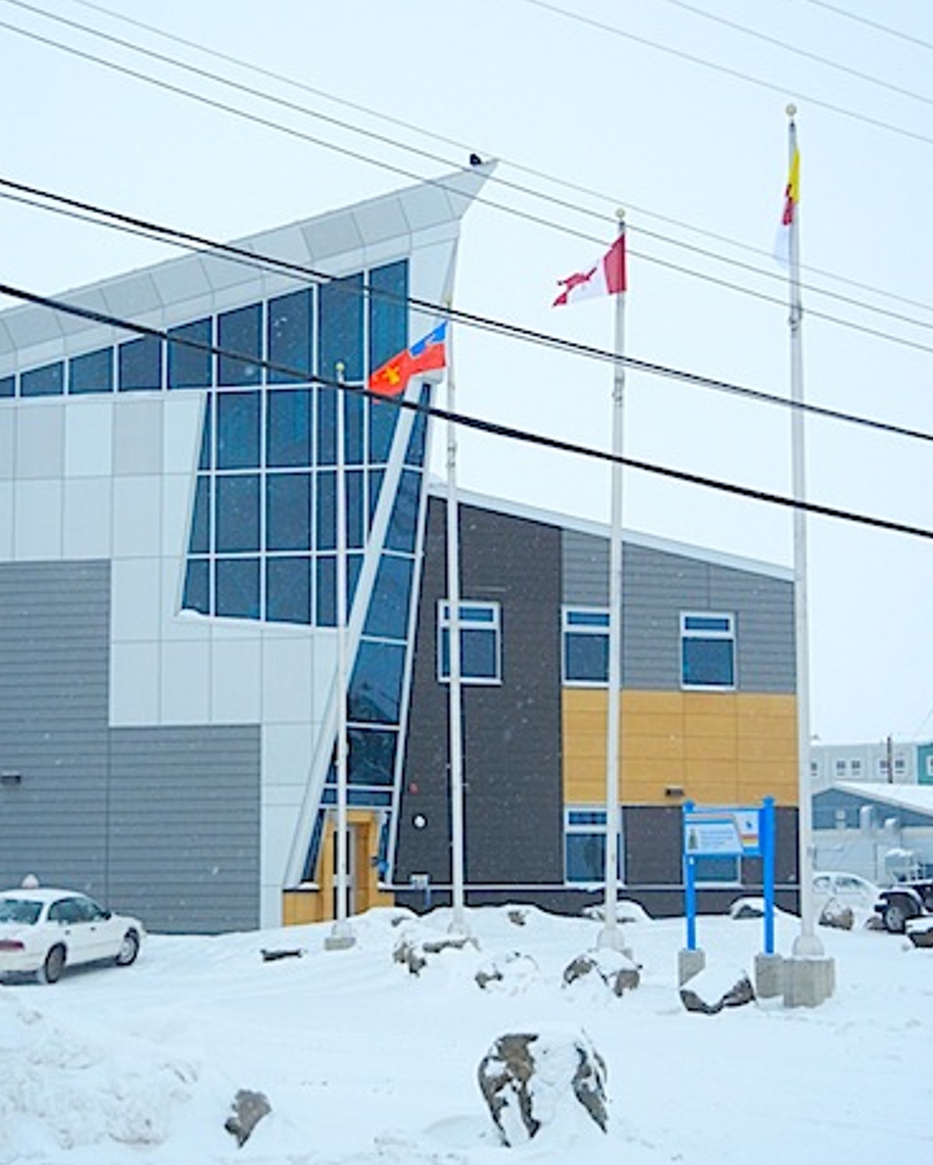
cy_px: 576
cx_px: 469
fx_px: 2484
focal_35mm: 72
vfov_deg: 26.4
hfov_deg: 21.3
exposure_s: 1/741
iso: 400
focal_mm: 12.2
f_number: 8.2
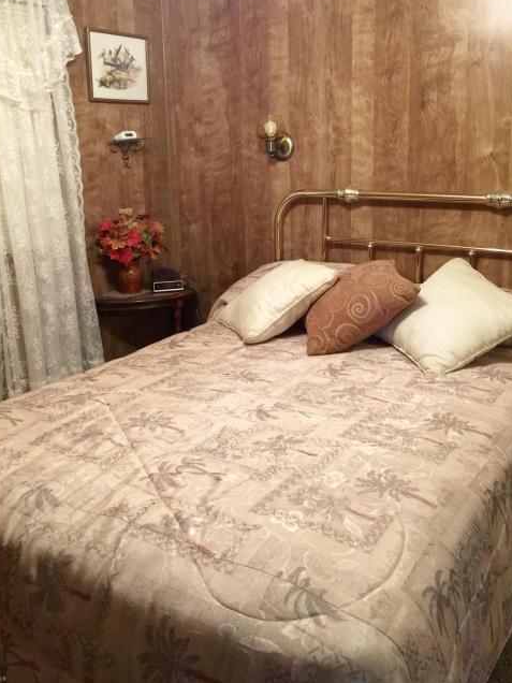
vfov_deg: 52.4
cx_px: 282
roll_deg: +0.6
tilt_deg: -12.1
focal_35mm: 35
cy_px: 292
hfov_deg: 40.7
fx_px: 690
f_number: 2.2
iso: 64
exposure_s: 1/15
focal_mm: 4.15
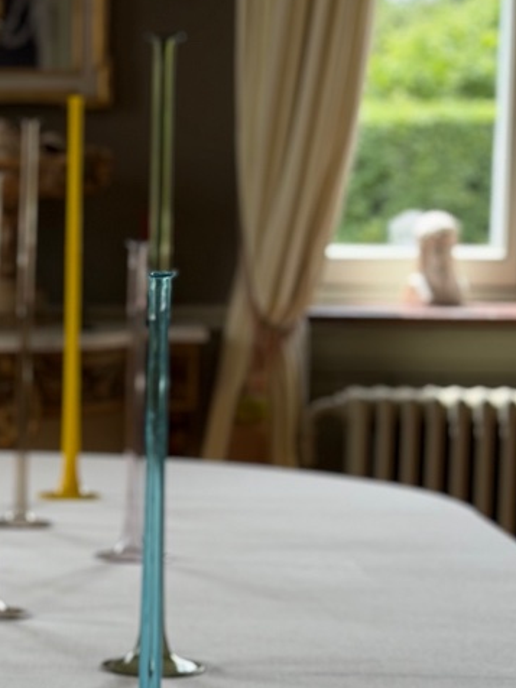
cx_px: -72
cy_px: 406
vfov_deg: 16.3
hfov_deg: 12.0
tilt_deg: -5.3
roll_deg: -0.7
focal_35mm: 121
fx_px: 2405
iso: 80
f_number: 1.78
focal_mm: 6.76
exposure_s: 1/388
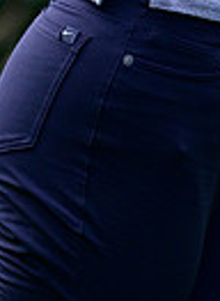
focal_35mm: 1825
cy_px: -238
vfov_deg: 1.1
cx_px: 174
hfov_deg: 0.8
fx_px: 15698
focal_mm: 340
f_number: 5.6
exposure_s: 1/1600
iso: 1600
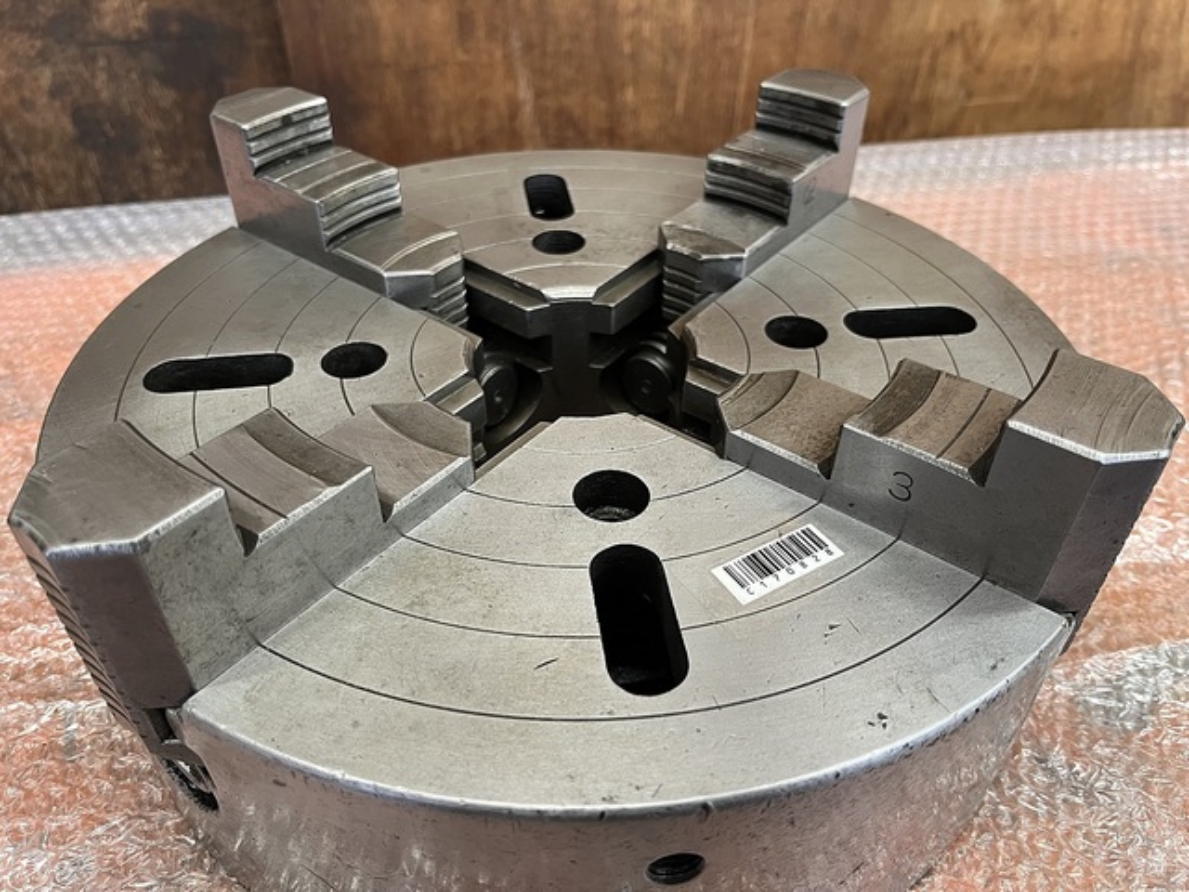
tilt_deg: -41.5
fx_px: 893
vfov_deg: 53.1
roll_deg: -0.9
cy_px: 446
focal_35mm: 26
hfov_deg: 67.3
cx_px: 594
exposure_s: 1/60
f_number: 1.6
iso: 160
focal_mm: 5.1
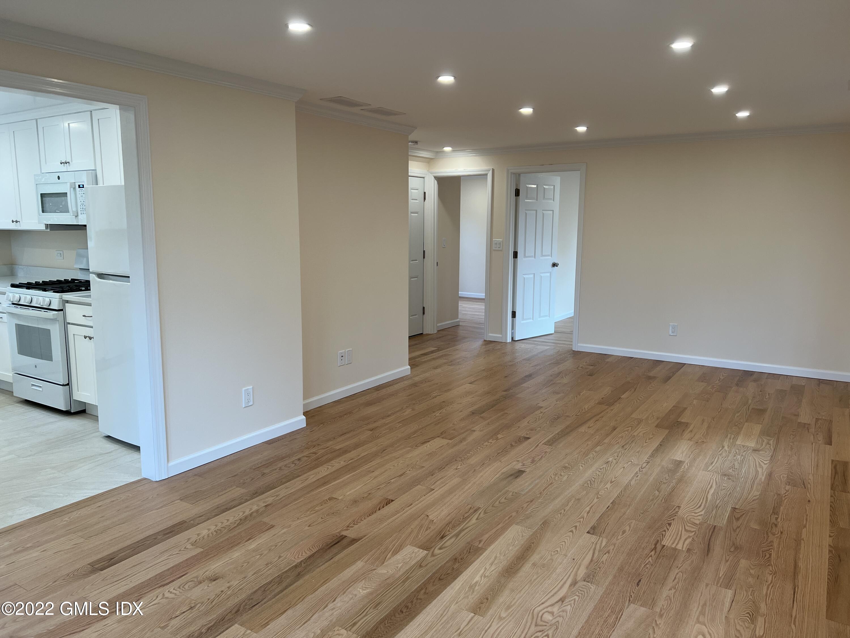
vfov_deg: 53.1
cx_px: 425
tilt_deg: -8.4
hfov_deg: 67.3
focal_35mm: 26
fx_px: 638
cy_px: 319
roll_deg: -0.1
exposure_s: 1/158
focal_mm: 5.7
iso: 64
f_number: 1.5
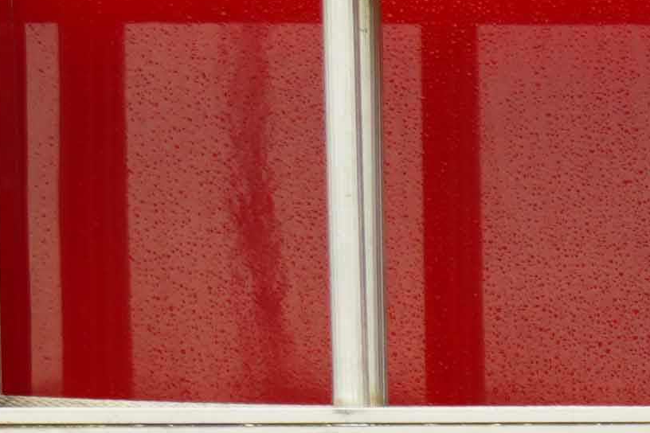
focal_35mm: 254
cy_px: 803
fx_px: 4580
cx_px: 1626
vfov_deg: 5.3
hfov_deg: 7.5
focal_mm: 23
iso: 100
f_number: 5
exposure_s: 1/80
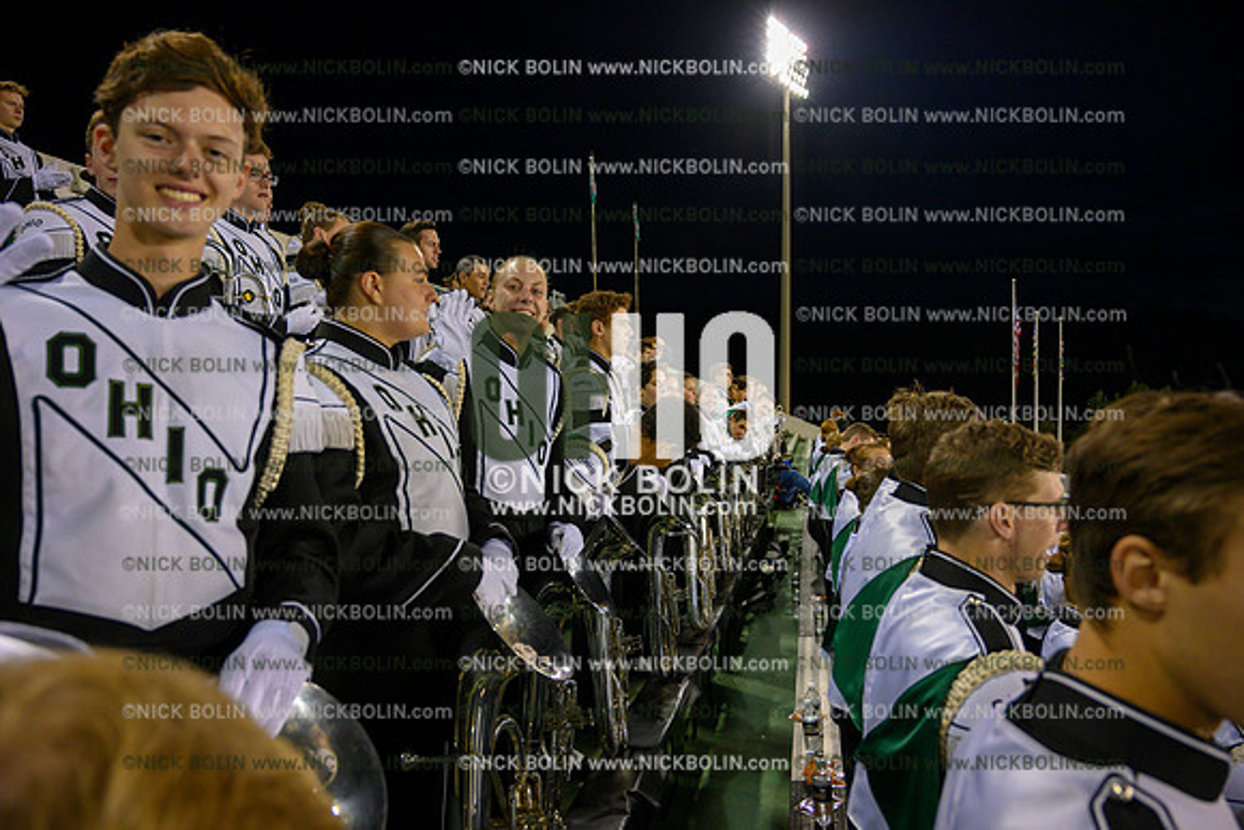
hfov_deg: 73.7
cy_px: 415
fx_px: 829
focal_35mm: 24
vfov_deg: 53.2
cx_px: 622
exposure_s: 1/250
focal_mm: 24
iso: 2000
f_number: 4
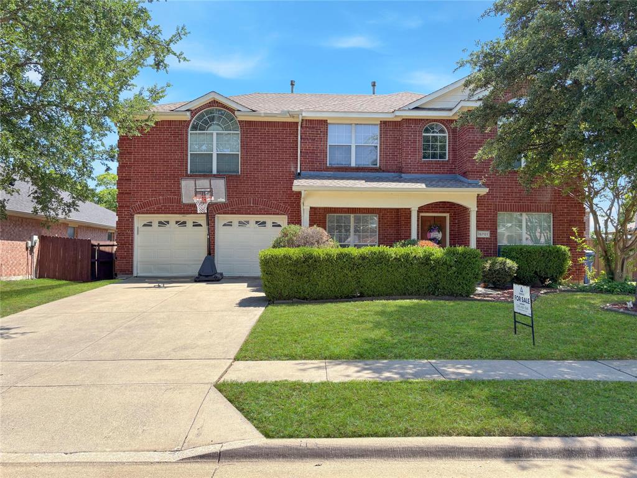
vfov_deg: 53.1
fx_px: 478
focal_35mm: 26
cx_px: 318
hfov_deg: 67.3
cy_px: 239
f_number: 1.6
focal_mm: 5.96
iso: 50
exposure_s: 1/2141
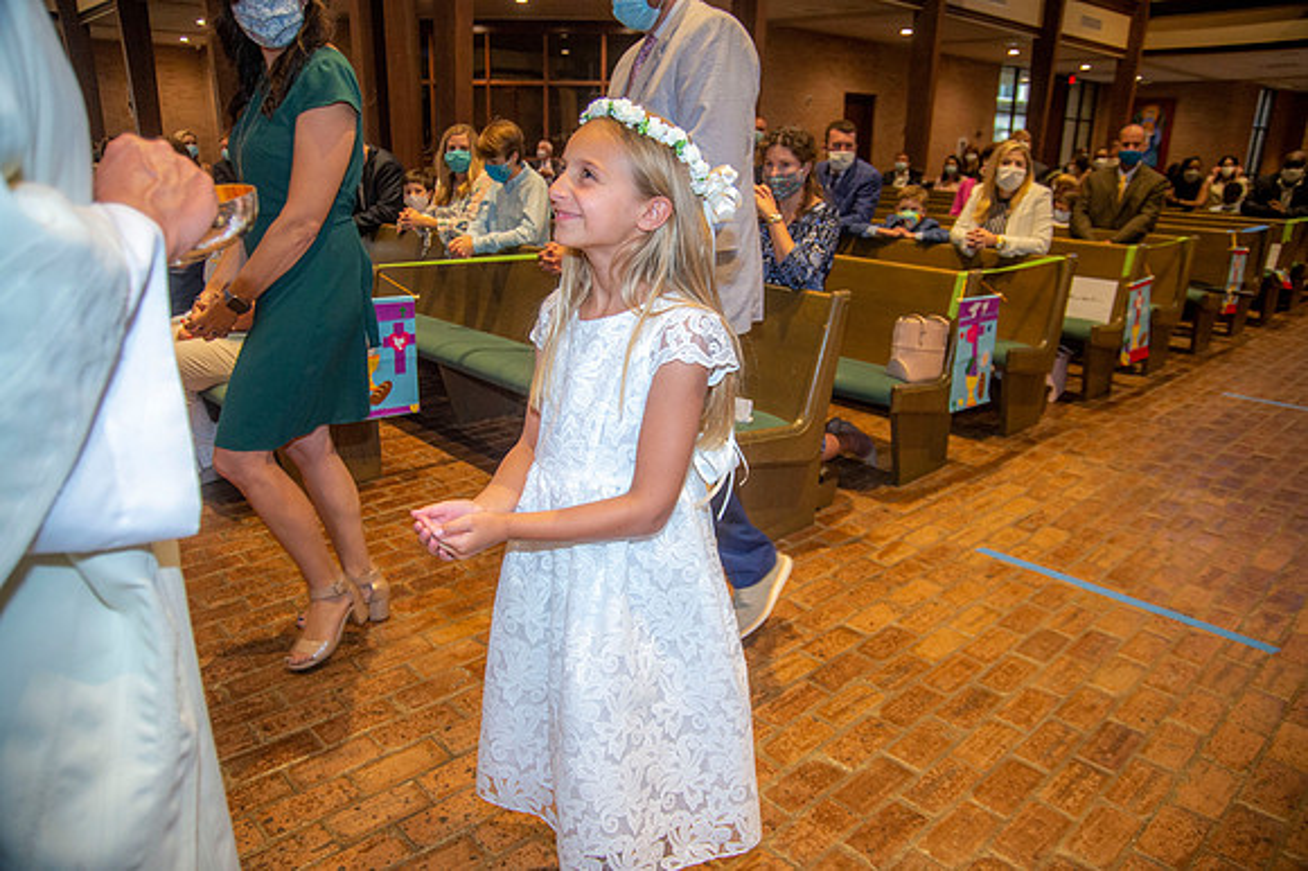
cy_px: 436
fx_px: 871
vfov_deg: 53.1
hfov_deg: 73.8
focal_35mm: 24
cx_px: 654
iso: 1600
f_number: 4.5
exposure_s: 1/125
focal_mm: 24
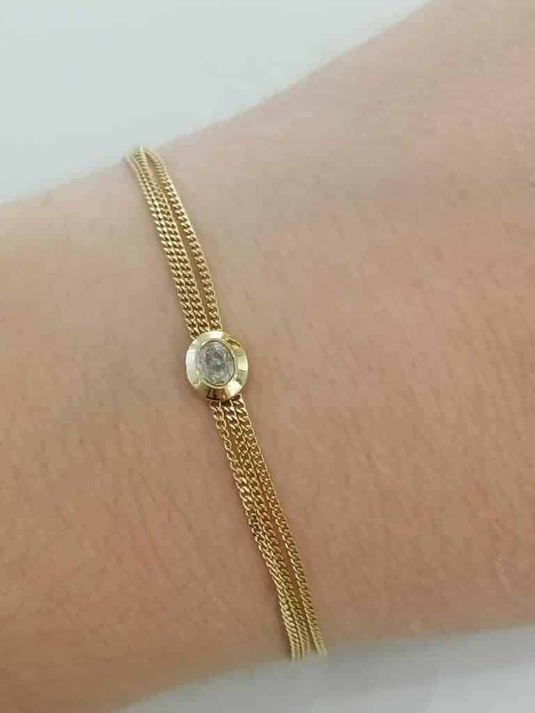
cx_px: 268
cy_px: 356
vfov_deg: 25.3
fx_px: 1587
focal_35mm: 77
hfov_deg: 19.1
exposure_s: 1/50
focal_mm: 4.75
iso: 160
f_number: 1.8
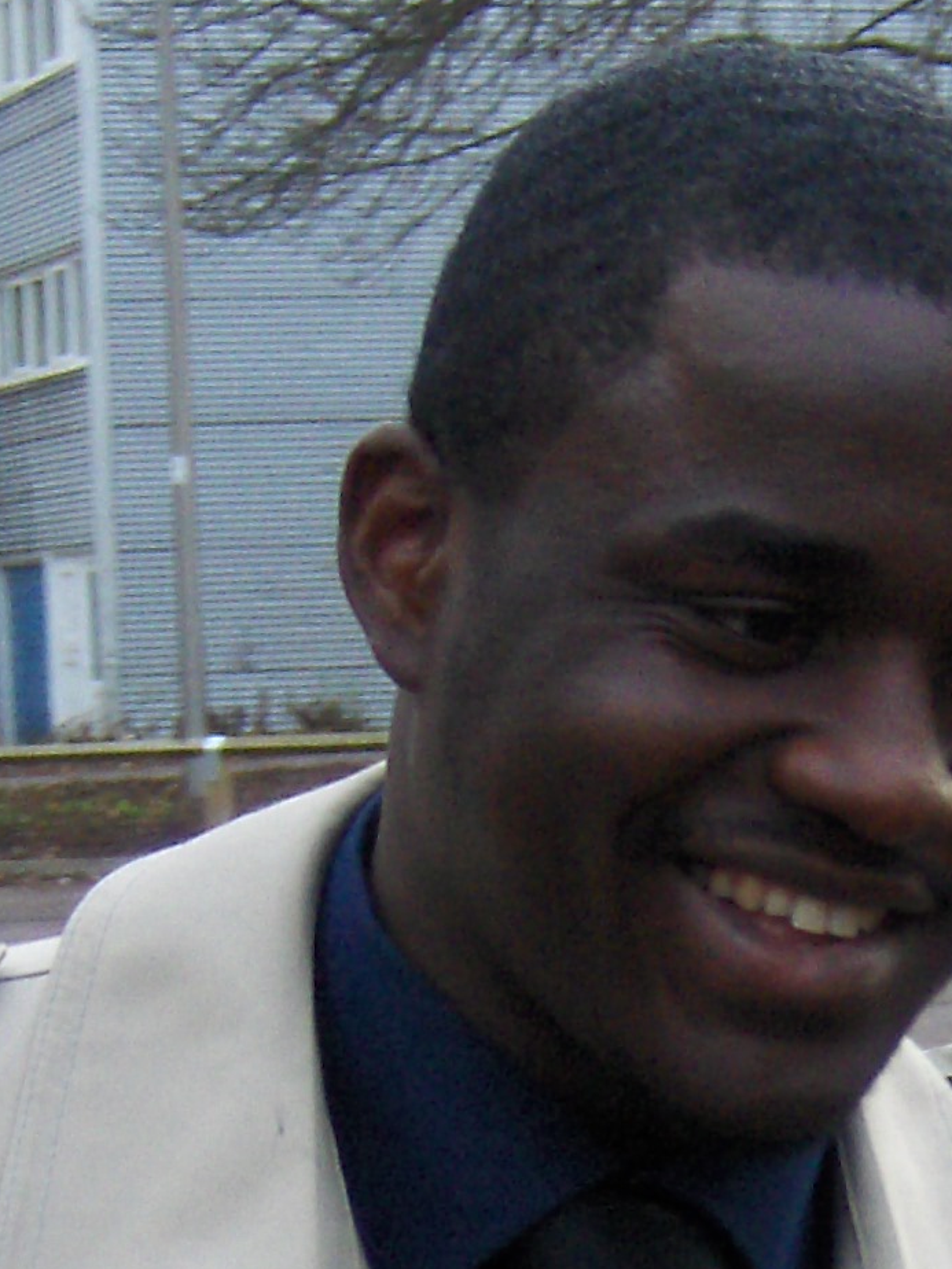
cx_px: 764
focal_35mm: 125
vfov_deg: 15.2
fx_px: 4584
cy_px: 1508
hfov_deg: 11.8
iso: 200
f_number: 2.8
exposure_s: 1/95.1
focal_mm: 7.5
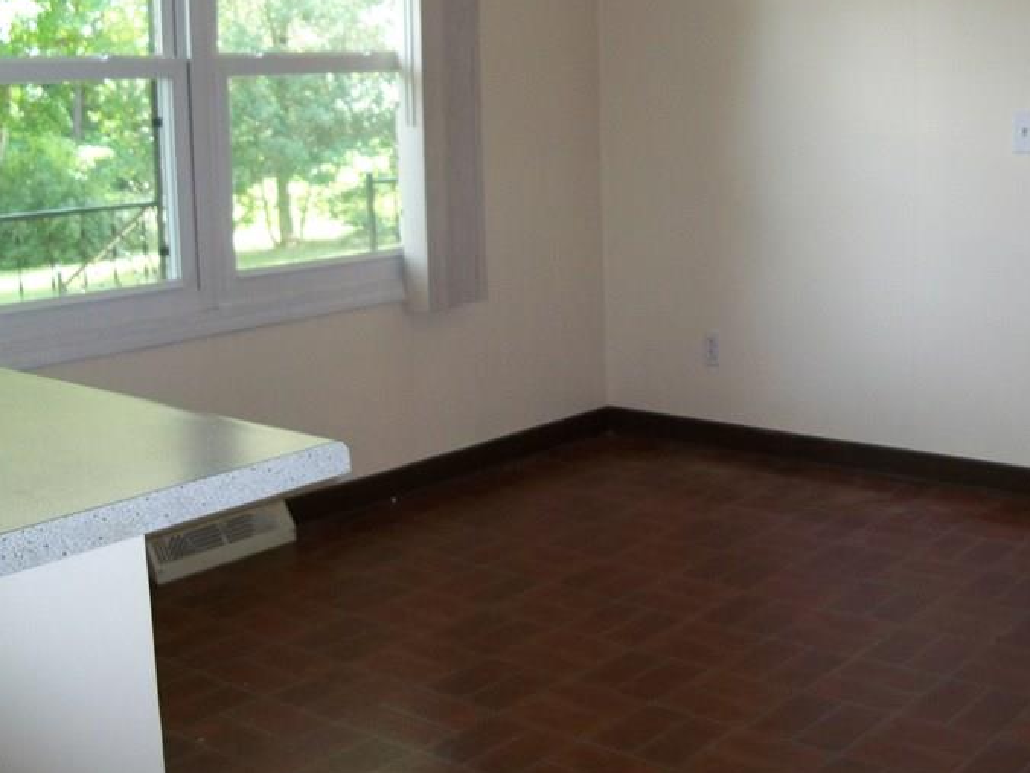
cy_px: 230
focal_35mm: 53
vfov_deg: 27.3
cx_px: 768
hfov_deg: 35.4
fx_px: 1577
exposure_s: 1/40
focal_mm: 6.2
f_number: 3.5
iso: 200
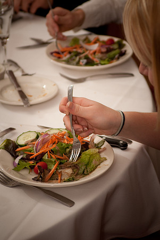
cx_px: 80
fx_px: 798
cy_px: 120
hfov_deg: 11.4
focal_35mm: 120
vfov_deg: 17.0
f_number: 4.5
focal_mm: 80
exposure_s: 1/100
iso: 200
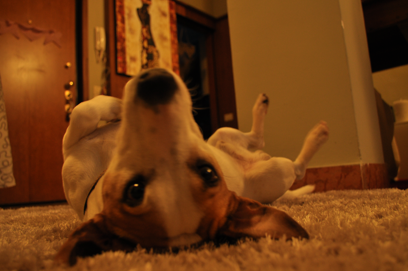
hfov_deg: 57.3
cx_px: 204
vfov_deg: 39.9
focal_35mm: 33
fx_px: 374
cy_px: 136
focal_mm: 22
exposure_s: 1/5
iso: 450
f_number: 5
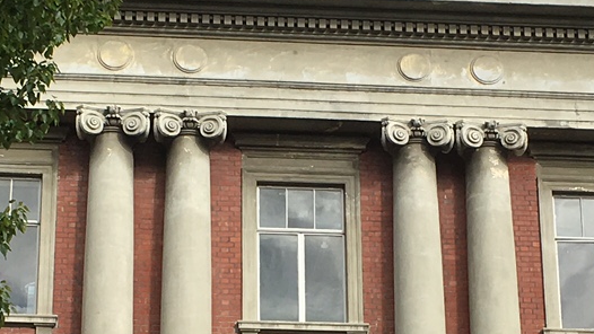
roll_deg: +1.1
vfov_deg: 9.9
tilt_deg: +20.7
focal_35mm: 121
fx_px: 1906
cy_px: 349
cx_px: 261
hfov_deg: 17.7
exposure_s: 1/1068
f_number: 2.2
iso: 25
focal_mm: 4.15
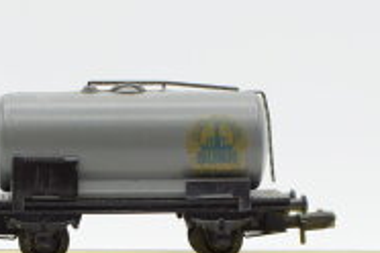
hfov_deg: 12.1
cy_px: 327
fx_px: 1790
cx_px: 127
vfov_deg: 8.0
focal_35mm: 170
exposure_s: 1/160
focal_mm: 35
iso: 400
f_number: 8
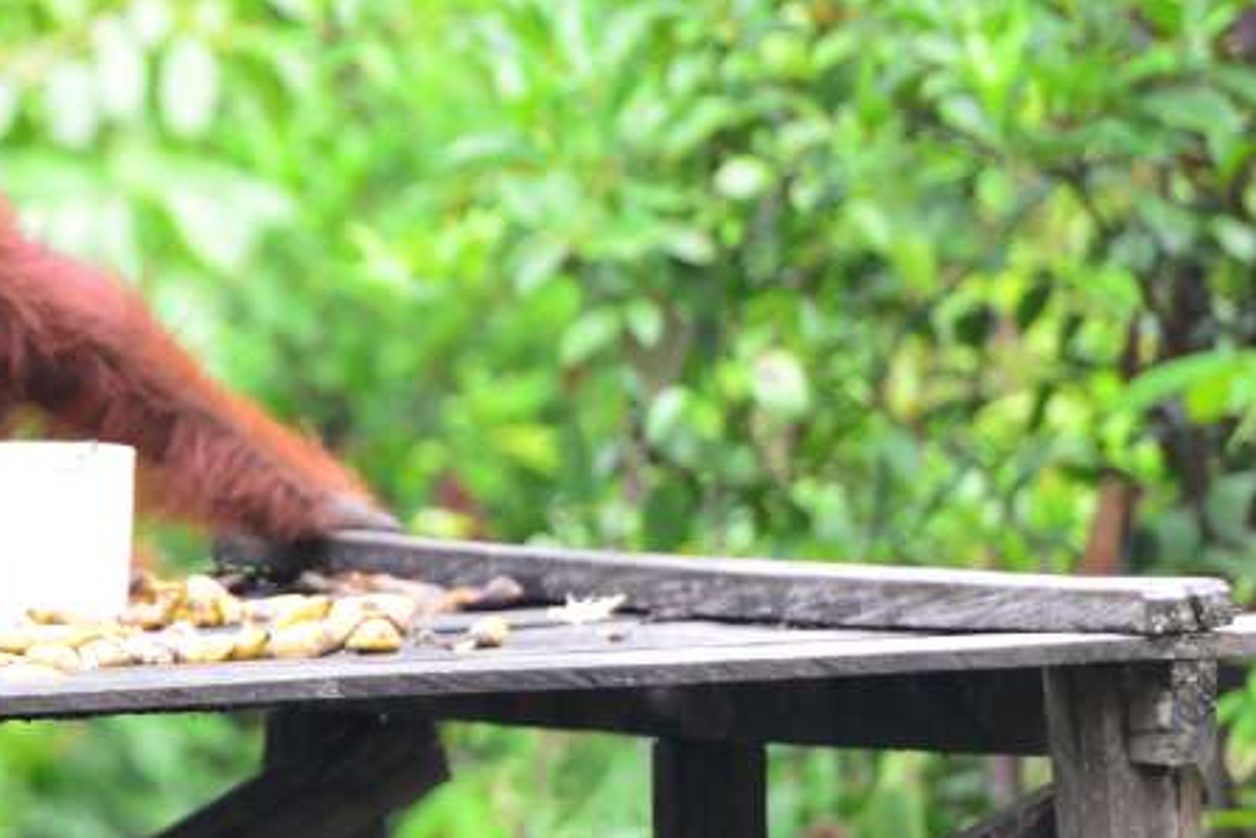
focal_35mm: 536
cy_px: 425
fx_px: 18705
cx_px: -283
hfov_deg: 3.8
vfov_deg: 2.6
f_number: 2.8
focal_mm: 200
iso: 560
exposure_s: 1/200
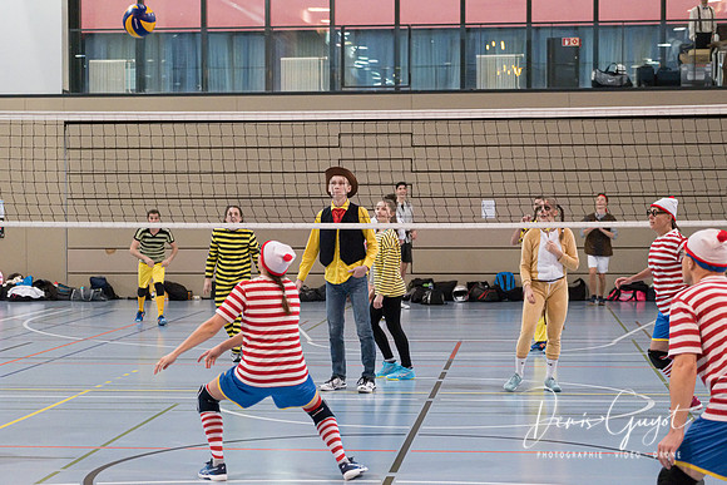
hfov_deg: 25.2
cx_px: 338
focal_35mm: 81
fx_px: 1627
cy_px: 259
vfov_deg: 17.0
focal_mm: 50
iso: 6400
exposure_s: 1/500
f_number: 2.8
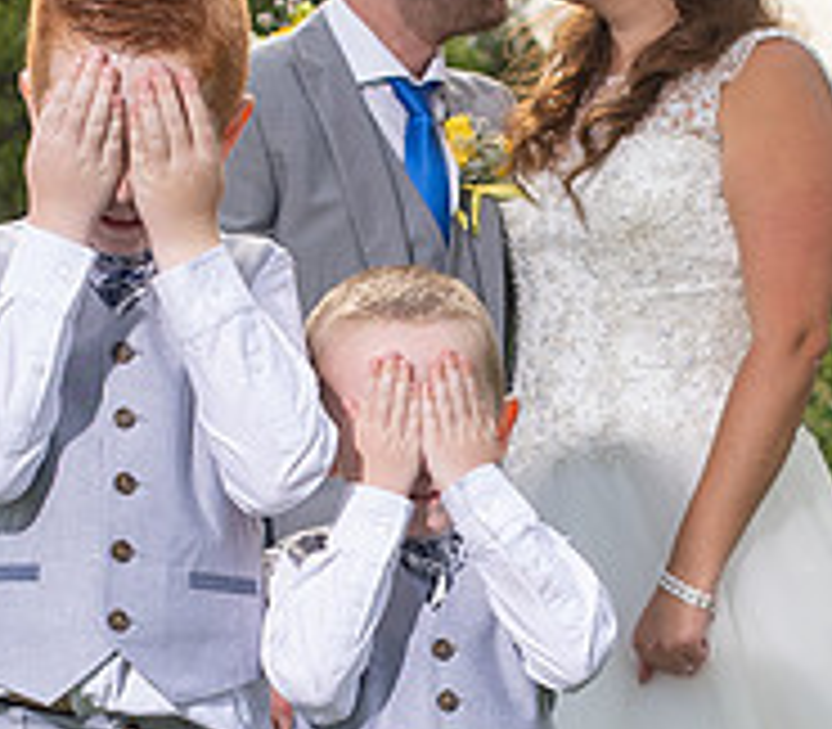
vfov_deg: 12.1
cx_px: 443
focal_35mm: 134
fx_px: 3425
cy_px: 522
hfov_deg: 13.9
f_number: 4
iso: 160
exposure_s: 1/1250
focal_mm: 35
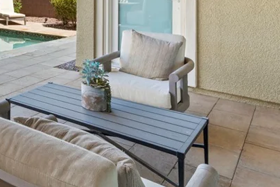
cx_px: -30
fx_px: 296
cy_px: -10
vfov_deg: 31.7
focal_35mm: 38
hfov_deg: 40.6
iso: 400
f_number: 8
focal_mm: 10
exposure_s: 1/50
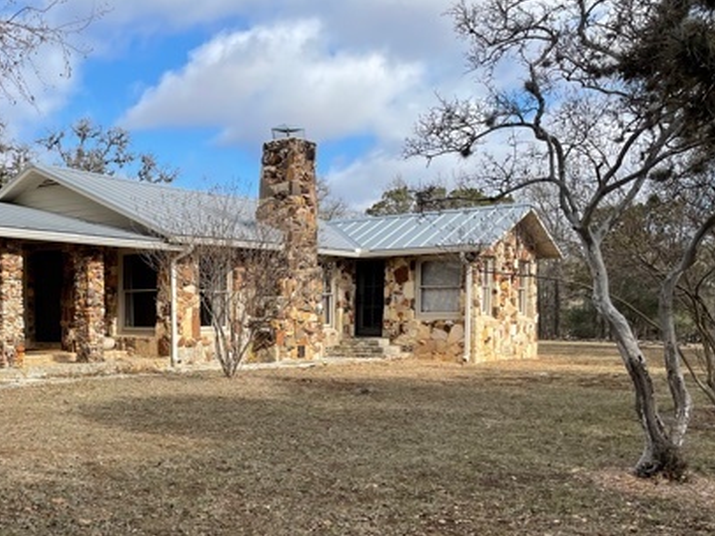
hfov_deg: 44.0
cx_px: 160
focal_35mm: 41
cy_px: 377
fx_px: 846
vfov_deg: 34.6
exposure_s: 1/2020
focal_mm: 4.2
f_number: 1.6
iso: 32
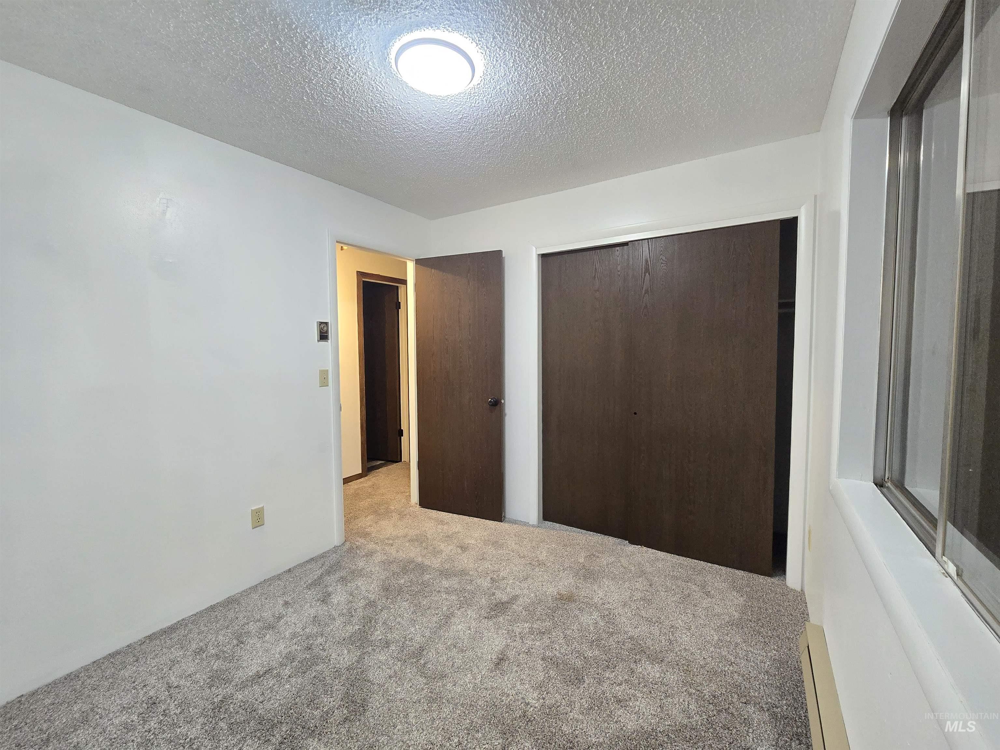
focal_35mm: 13
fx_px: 376
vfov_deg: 89.9
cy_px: 375
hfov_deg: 106.2
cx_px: 500
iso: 640
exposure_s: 1/60
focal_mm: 2.2
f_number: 2.2
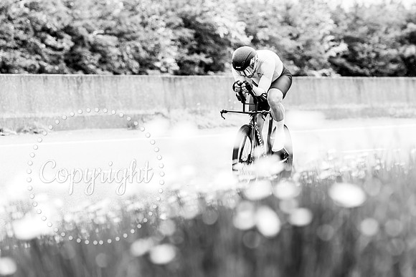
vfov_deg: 6.4
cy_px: 99
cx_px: 283
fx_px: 2499
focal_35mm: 216
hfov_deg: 9.5
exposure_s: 1/1000
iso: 800
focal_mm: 150
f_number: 3.5
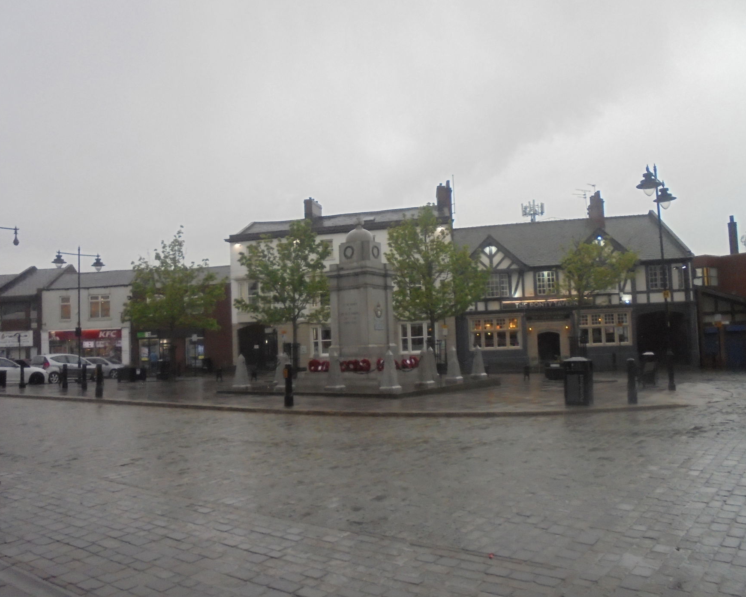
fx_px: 618
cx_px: 378
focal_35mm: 28
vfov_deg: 51.5
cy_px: 307
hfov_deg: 62.2
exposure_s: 1/250
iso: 400
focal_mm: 4.6
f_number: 3.5
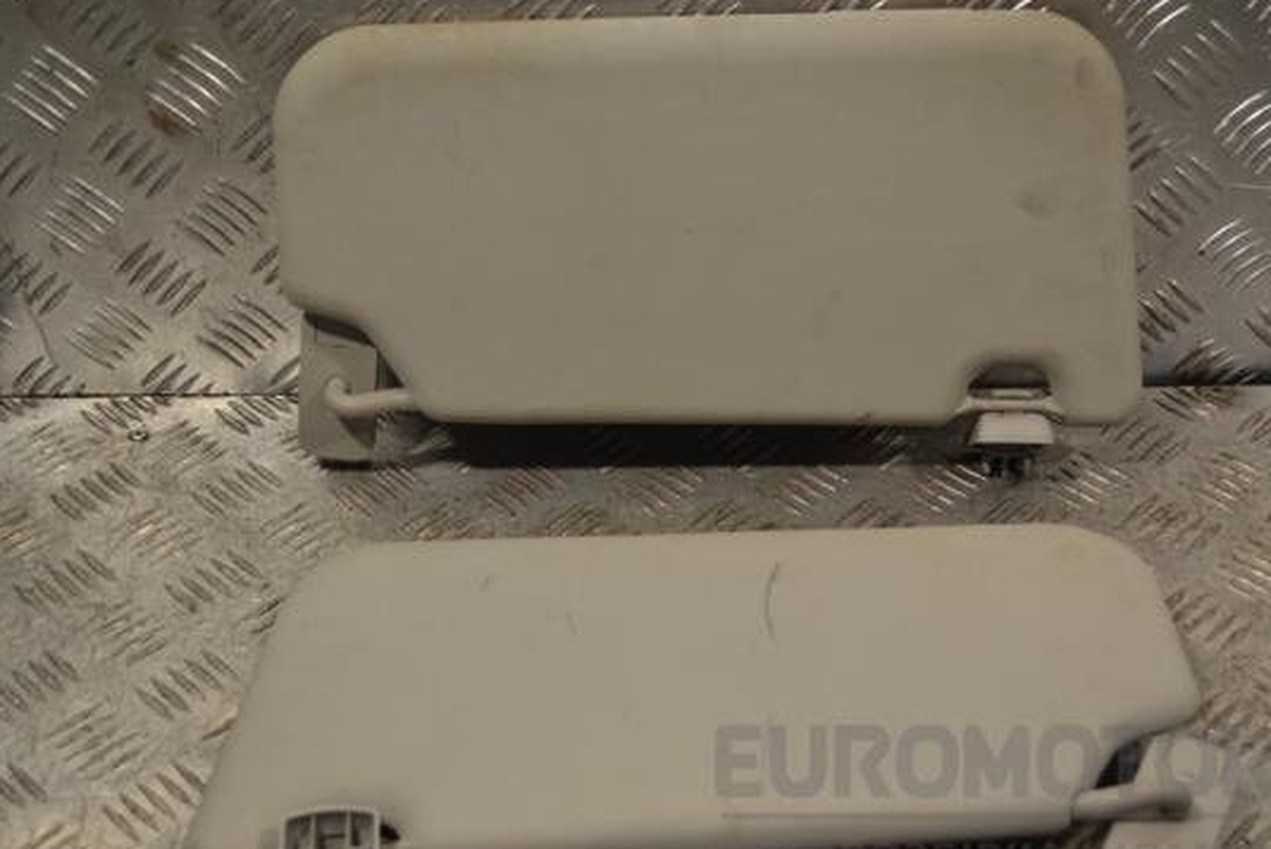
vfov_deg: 25.1
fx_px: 1907
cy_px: 444
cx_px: 670
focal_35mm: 54
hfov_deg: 36.8
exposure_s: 1/125
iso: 250
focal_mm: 32
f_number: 5.6
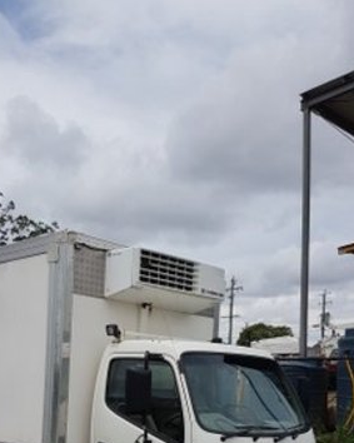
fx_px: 563
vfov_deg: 40.6
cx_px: 125
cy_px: 373
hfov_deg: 34.6
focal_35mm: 43
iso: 40
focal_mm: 4.2
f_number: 1.7
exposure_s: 1/3816
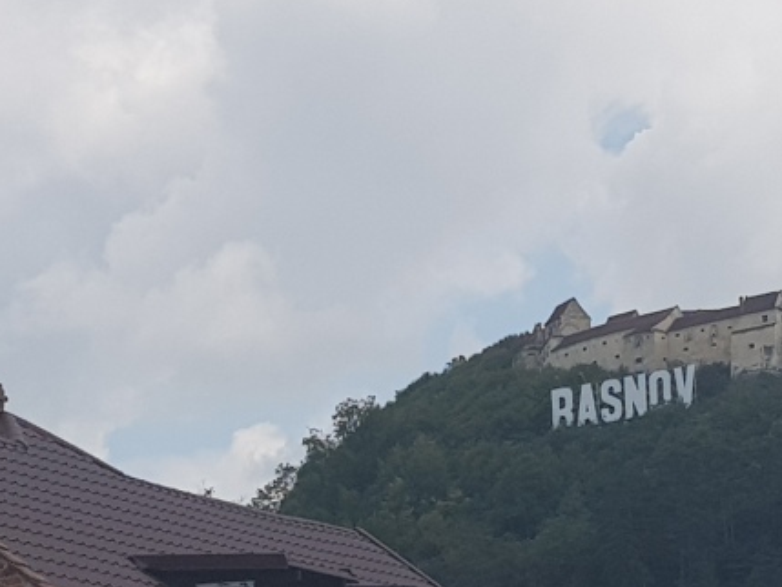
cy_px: 485
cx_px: 707
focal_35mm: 62
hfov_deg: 29.8
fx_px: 1401
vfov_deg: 23.3
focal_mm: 4.2
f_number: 1.7
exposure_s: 1/2632
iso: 40
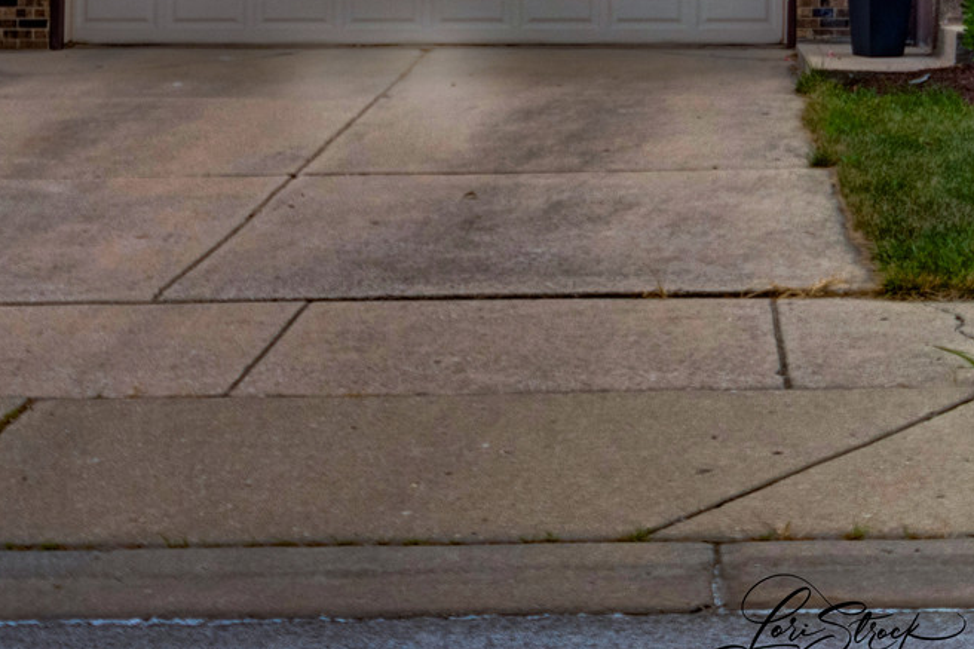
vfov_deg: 14.9
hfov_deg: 22.4
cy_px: -123
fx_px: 2407
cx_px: 841
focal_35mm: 89
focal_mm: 24
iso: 400
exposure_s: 1/1250
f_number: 8
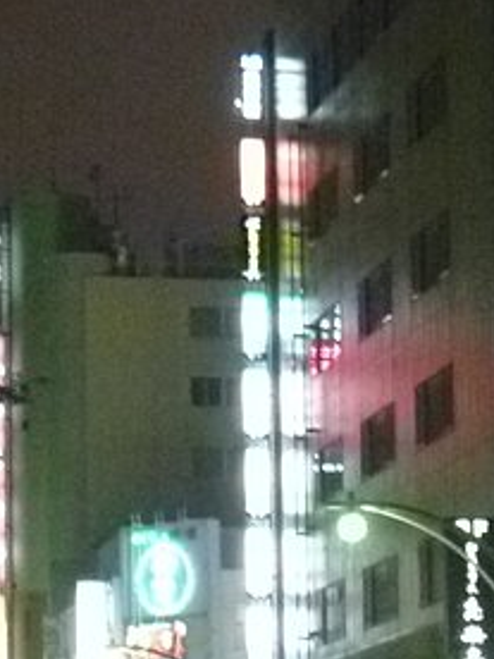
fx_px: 3102
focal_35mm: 163
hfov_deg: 9.1
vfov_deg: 12.1
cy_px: 511
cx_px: 303
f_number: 3.7
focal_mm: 7.8
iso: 800
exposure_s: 1/10
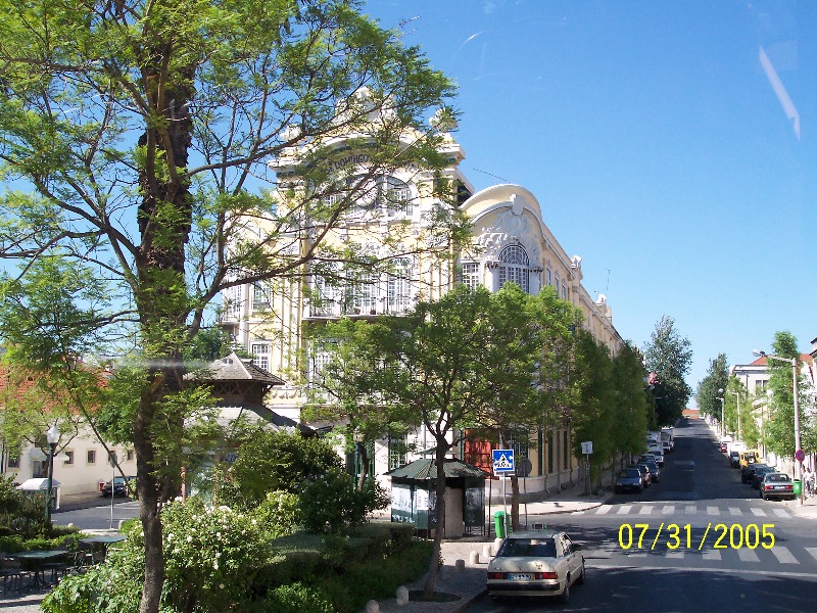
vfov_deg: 37.7
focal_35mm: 38
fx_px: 897
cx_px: 408
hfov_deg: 49.0
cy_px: 306
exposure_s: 1/350
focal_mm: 8
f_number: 4.8
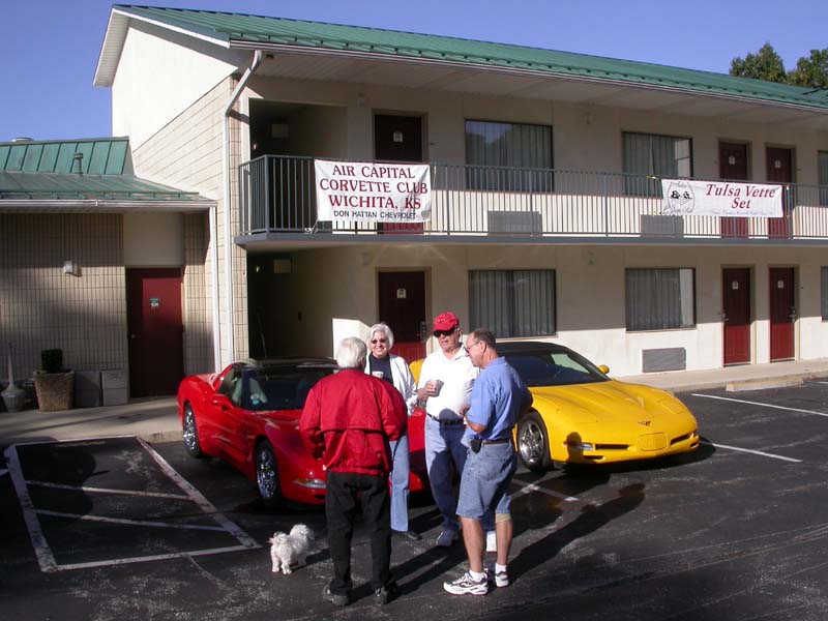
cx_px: 414
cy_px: 310
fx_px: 909
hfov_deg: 49.0
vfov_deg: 37.7
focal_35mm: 38
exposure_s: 1/387
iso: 100
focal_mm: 7.85
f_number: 7.5
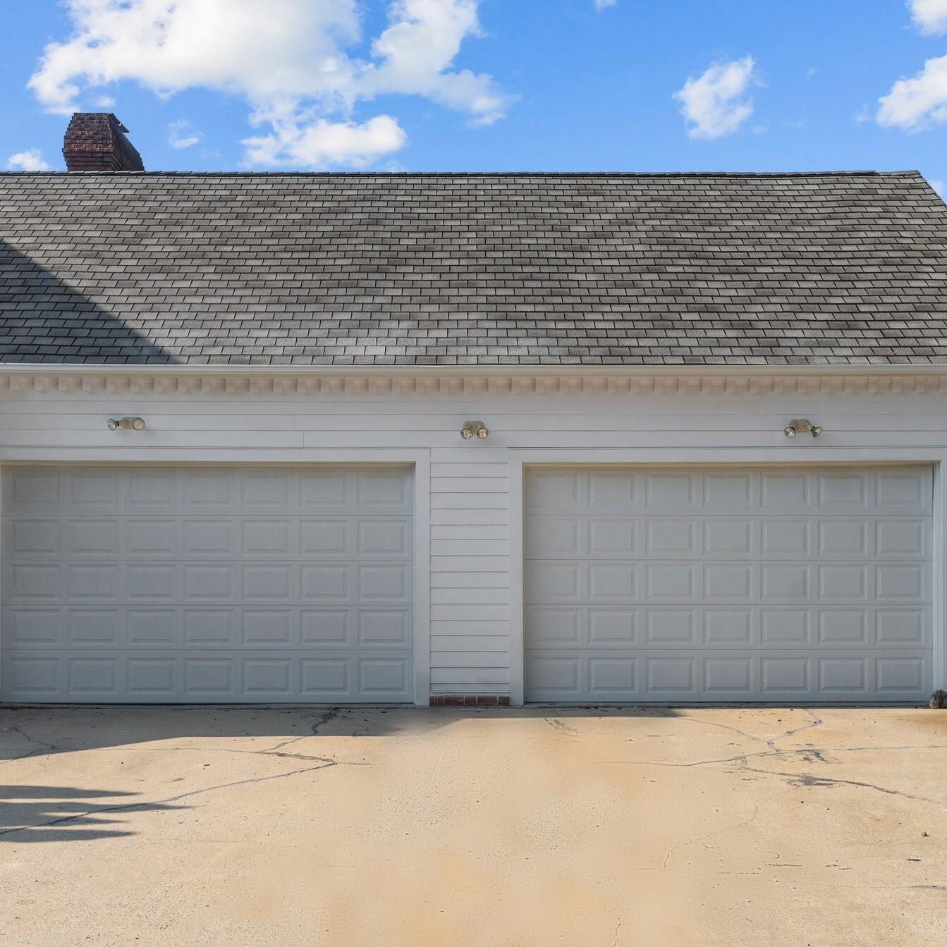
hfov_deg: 47.2
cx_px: 485
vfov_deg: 47.2
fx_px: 1083
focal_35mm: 35
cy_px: 481
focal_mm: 27
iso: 250
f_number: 8
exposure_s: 1/640
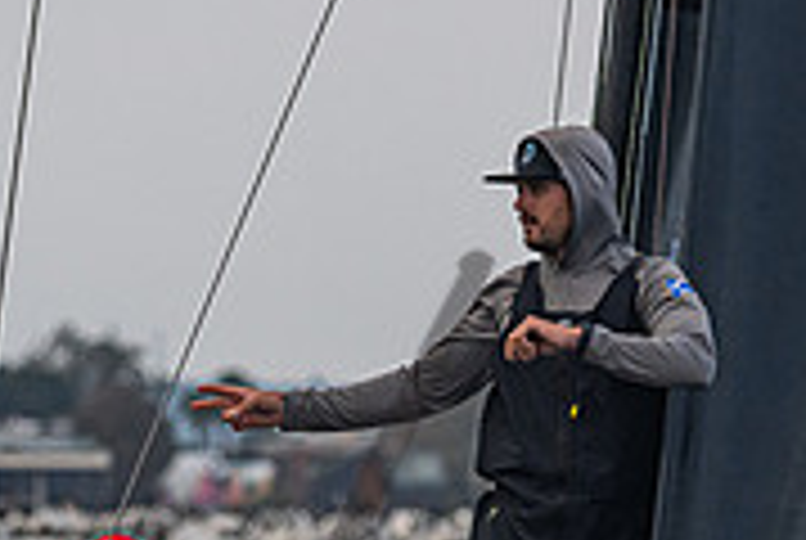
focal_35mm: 762
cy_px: 688
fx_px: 17088
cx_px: 536
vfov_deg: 1.8
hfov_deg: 2.7
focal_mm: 210
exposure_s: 1/2000
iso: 400
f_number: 5.6
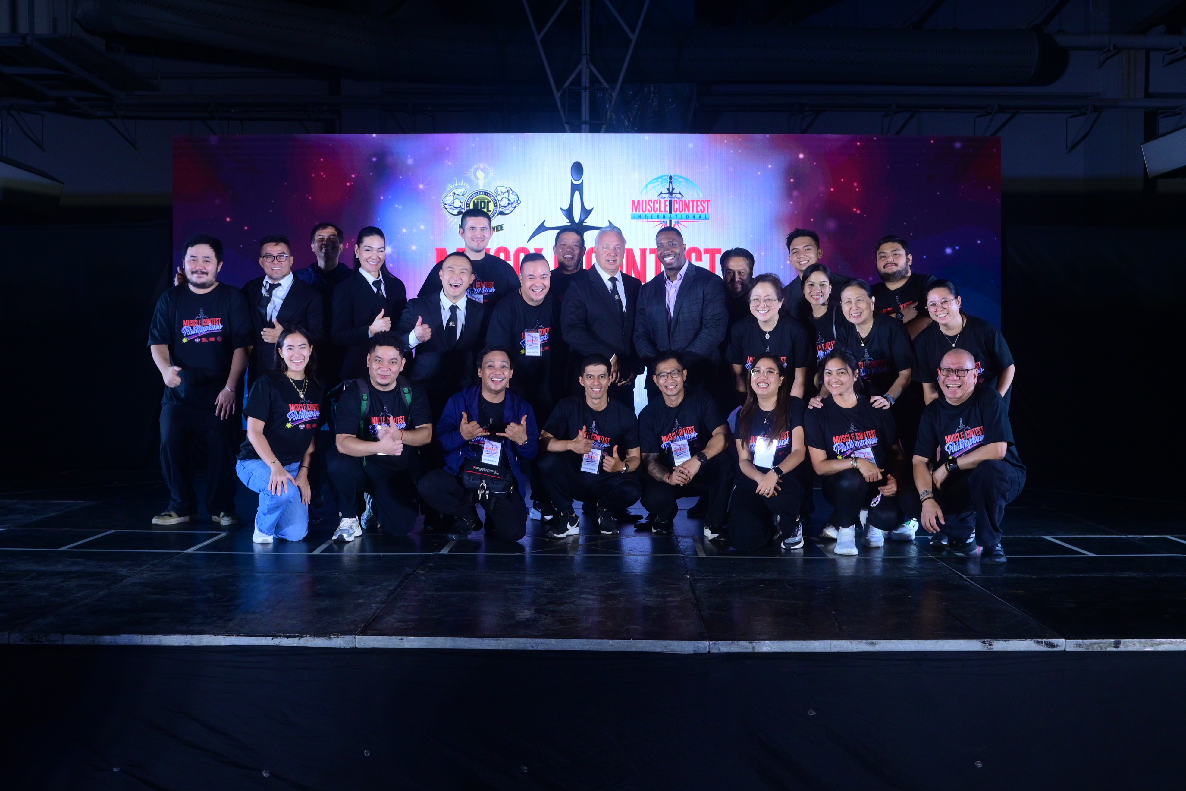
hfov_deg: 53.1
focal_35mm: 36
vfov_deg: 36.9
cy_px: 396
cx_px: 593
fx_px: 1186
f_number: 4
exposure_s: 1/250
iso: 1100
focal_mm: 24
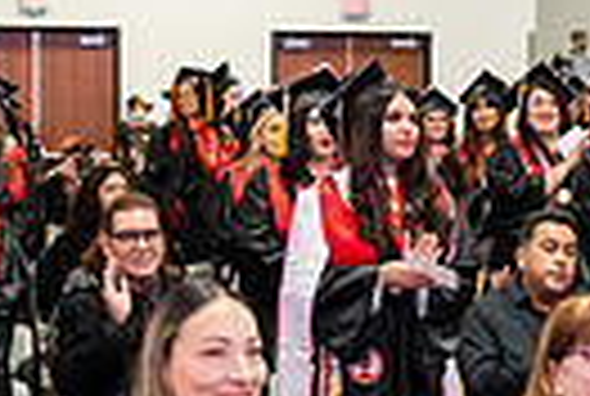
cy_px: 200
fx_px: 1741
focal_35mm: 106
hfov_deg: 19.1
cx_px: 414
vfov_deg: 13.0
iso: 2500
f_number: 2.8
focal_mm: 24
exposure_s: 1/200
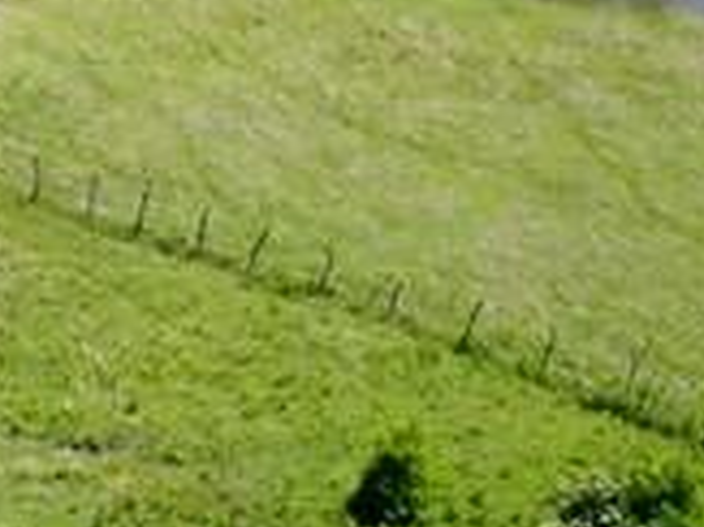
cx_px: -652
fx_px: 3069
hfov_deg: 11.8
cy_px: 1274
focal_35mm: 151
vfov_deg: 8.9
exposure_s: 1/60
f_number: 1.7
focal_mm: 6.72
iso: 100
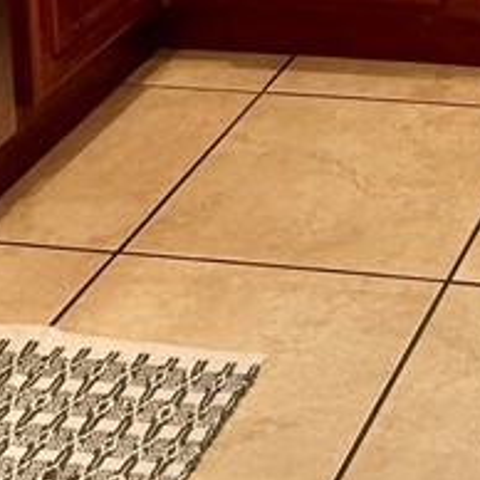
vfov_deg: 13.0
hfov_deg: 14.7
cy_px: -557
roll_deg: +1.7
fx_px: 1757
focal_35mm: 112
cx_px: 673
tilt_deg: -7.5
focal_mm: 6.76
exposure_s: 1/170
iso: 80
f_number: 1.78
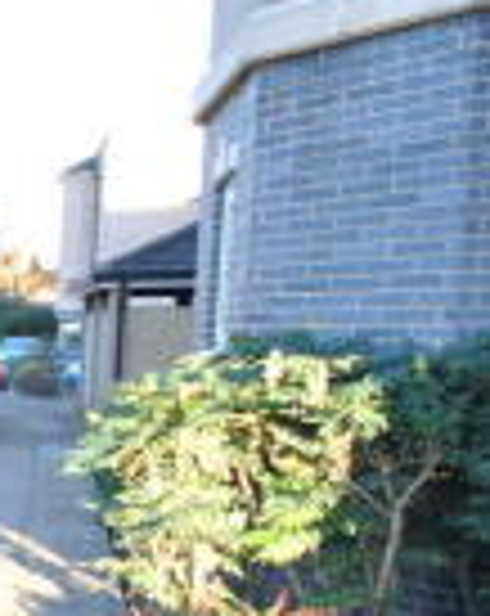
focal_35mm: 49
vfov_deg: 37.8
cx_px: -571
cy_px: 402
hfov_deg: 17.3
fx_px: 891
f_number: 5
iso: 400
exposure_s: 1/100
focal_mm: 10
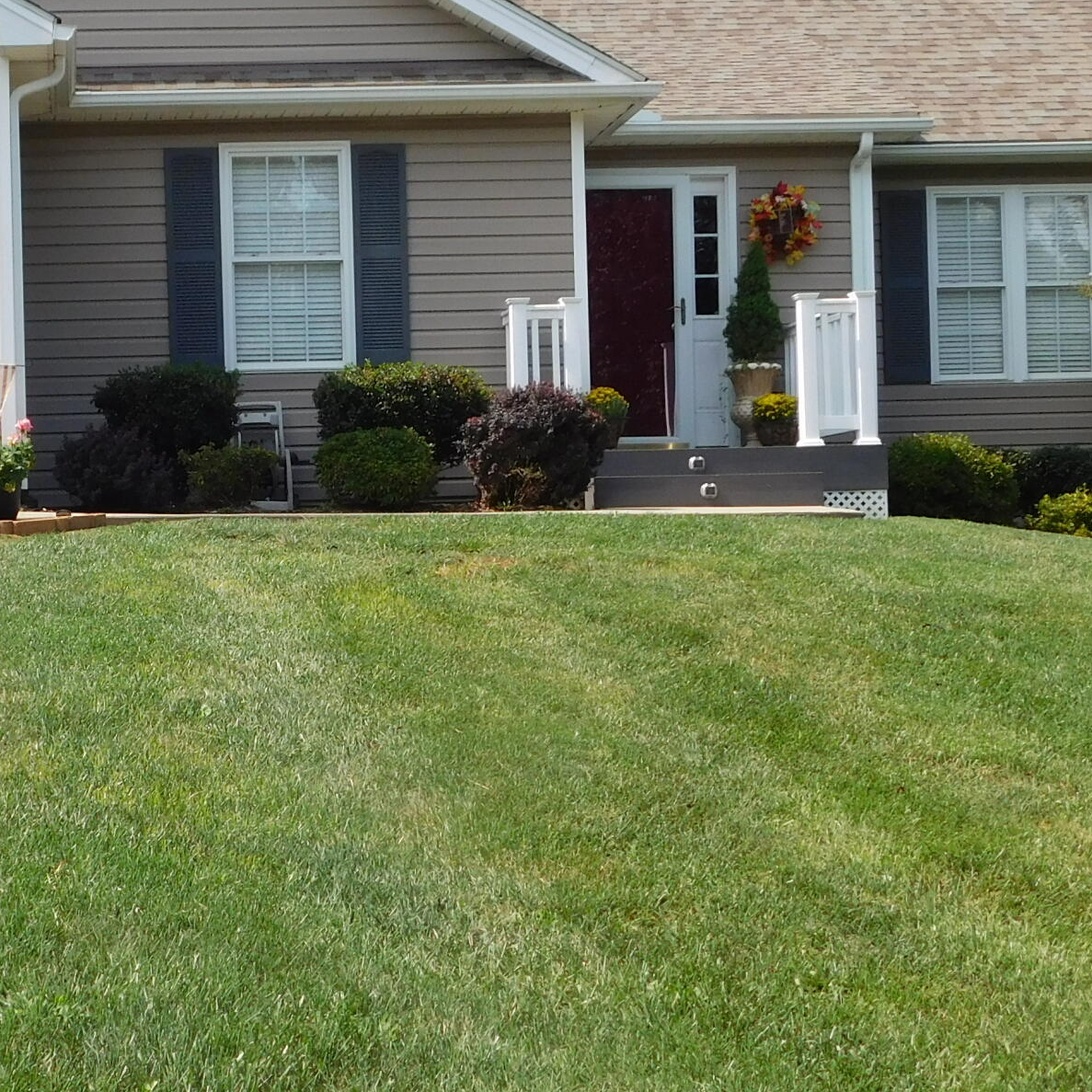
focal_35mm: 67
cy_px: 538
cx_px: 166
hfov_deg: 25.1
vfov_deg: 25.7
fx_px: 2391
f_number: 3.2
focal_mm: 5.3
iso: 125
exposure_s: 1/1000
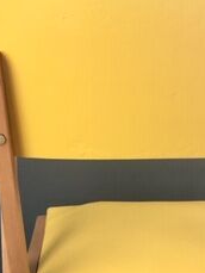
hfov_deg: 18.2
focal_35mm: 81
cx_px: 141
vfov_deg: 23.7
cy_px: 229
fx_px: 639
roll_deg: +1.1
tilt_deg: -18.5
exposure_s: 1/442
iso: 25
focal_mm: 4.15
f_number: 2.2
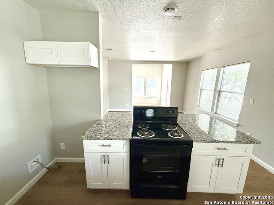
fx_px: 111
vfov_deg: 85.7
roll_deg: -1.4
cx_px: 137
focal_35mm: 14
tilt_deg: -9.9
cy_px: 102
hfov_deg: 102.1
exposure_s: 1/99
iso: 200
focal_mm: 2.22
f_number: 2.2
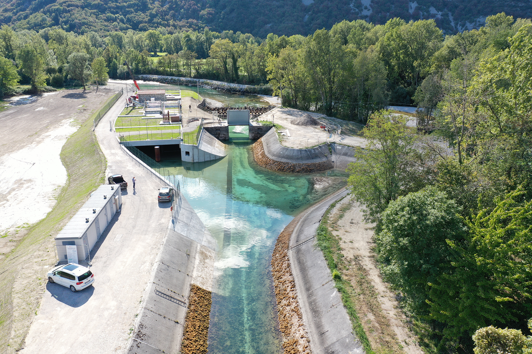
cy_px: 177
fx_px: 414
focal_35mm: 28
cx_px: 266
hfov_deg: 65.5
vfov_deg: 46.4
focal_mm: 10.26
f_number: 5
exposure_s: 1/200
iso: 100
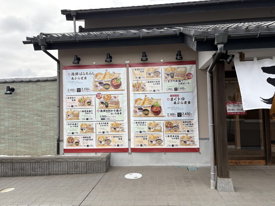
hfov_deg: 67.3
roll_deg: +1.5
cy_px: 103
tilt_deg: +3.0
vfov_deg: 53.1
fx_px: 207
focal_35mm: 26
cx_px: 138
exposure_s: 1/973
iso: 50
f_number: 1.6
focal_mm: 5.96
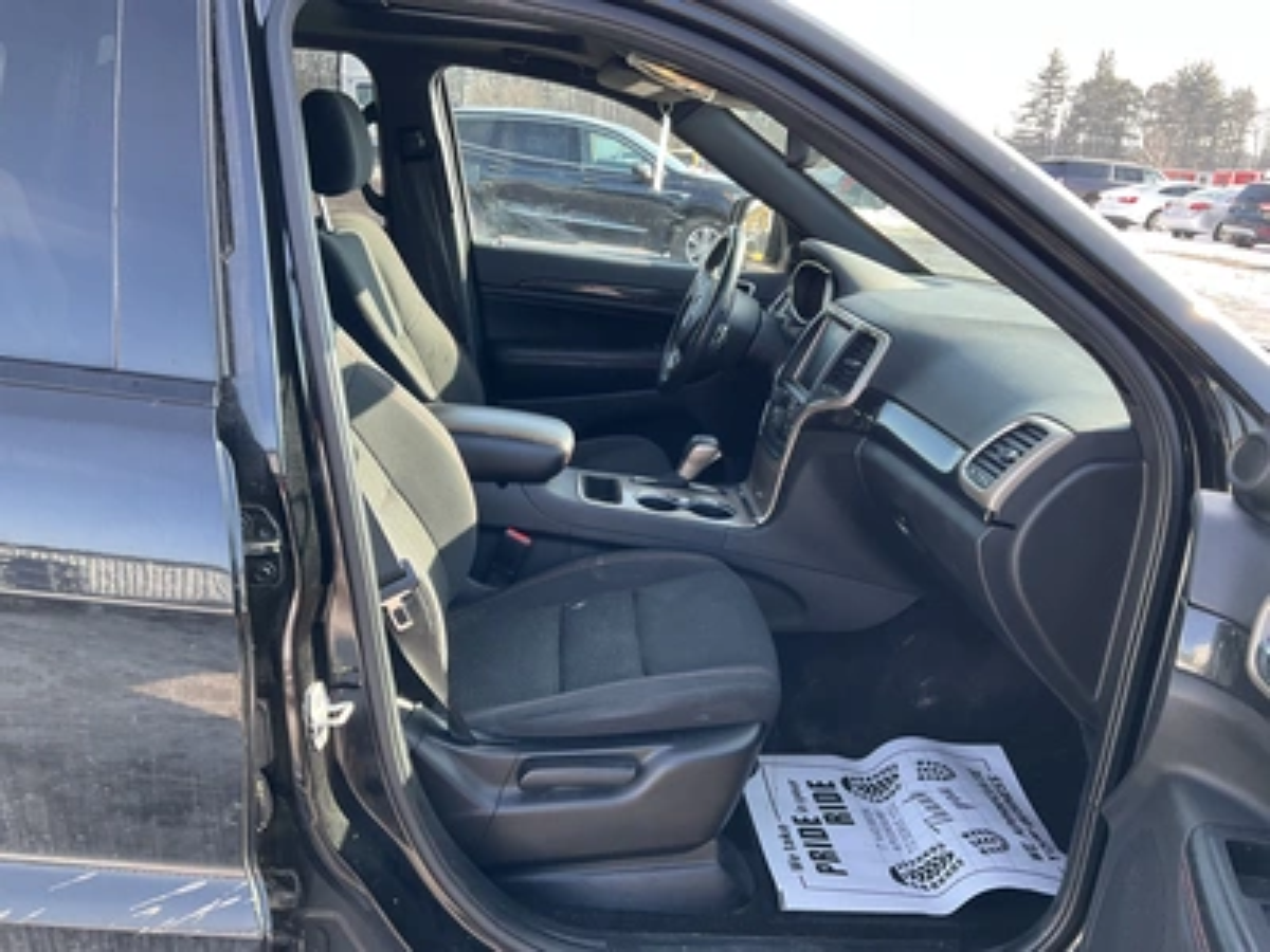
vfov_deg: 48.2
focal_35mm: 29
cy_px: 476
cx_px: 635
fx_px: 1064
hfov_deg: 61.7
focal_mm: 3
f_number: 1.8
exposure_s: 1/122
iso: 25
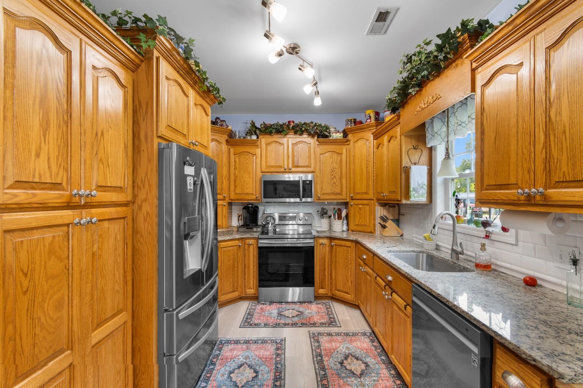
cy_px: 194
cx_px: 292
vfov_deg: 77.3
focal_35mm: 15
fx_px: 243
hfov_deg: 100.4
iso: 100
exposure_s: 1/10
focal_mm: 10
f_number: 4.5
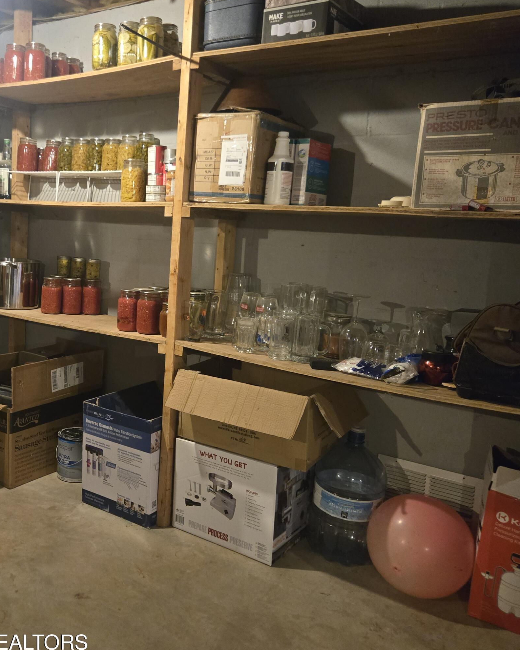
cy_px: 307
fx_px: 654
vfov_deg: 52.8
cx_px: 132
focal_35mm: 34
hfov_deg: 42.1
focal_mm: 5.4
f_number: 1.8
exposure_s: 1/60
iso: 2000
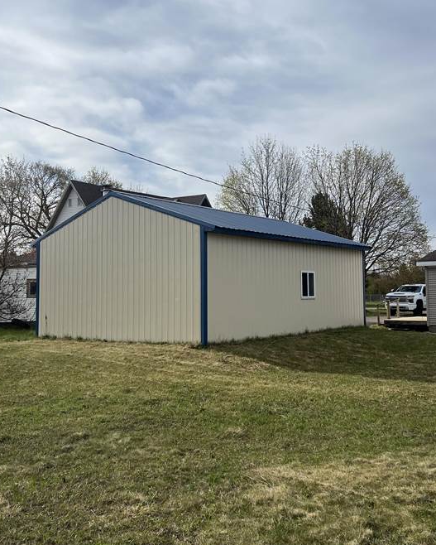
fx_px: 596
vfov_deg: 49.0
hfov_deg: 40.1
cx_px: 235
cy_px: 252
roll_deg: +1.4
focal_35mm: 37
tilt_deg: +5.7
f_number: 1.5
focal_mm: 5.7
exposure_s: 1/6579
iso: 50
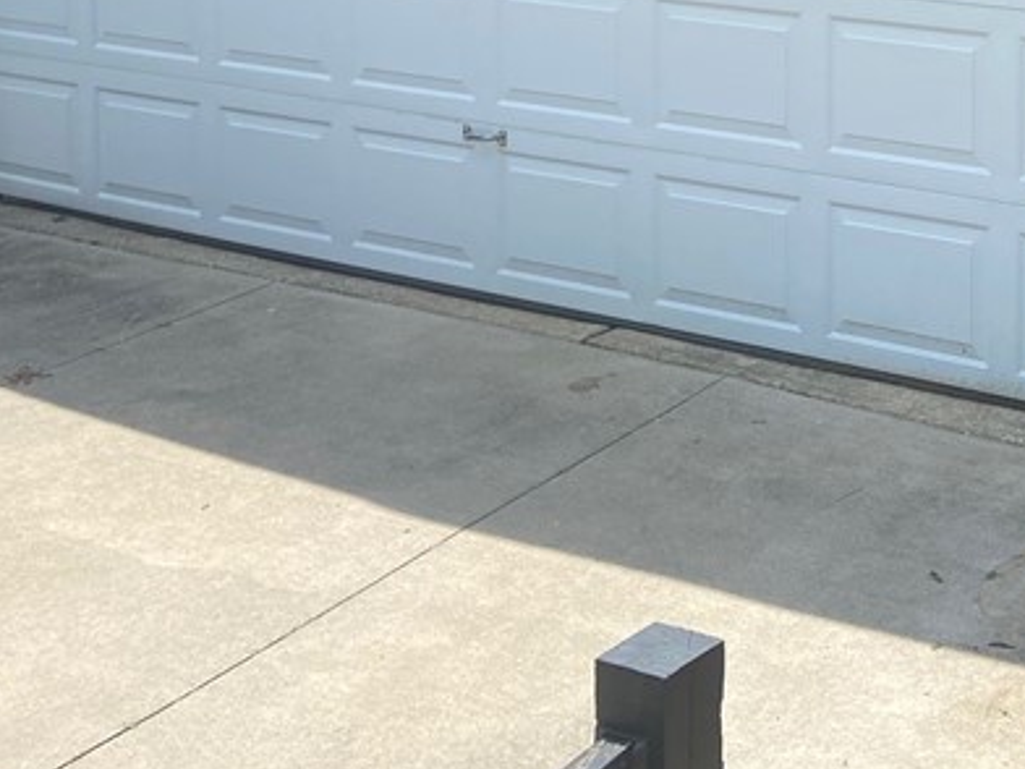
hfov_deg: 26.8
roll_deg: +0.3
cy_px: -162
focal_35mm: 68
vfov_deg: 20.2
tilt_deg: -4.1
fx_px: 2014
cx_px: 1062
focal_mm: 4.25
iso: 32
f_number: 1.8
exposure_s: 1/1727
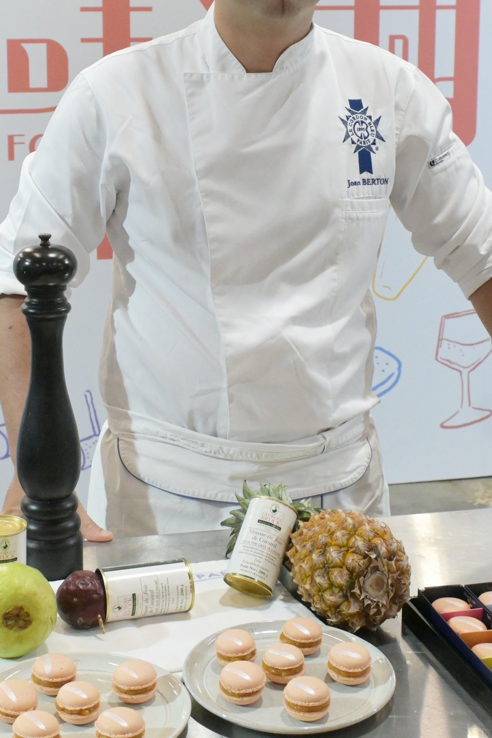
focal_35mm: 65
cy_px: 203
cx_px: 206
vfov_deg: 30.5
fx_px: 1333
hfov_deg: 20.9
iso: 4000
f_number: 7.1
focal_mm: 26
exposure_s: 1/200
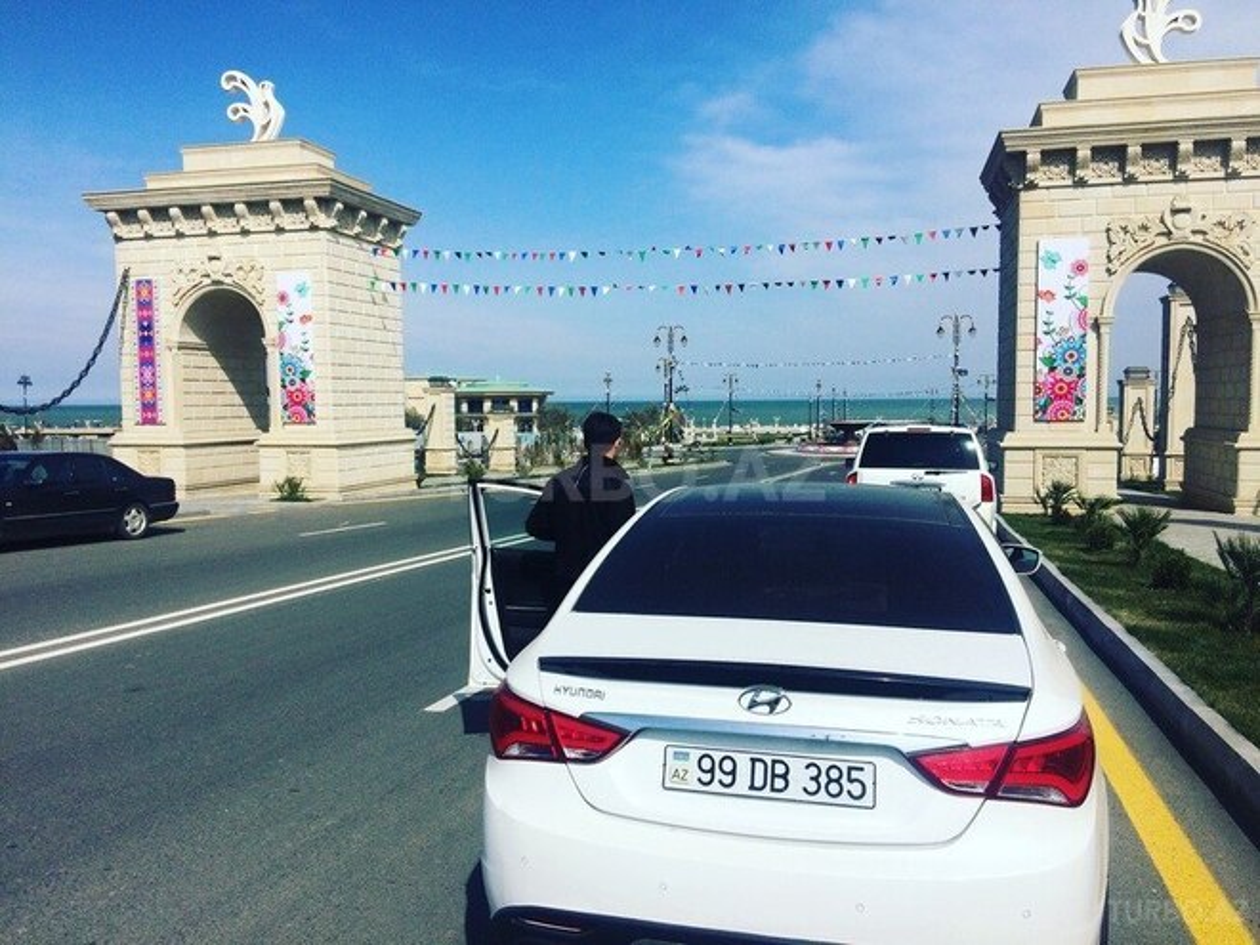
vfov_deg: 48.2
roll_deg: +1.1
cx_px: 630
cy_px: 472
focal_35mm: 29
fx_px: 1056
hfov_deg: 61.7
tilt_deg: -5.7
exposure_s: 1/5882
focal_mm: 4.15
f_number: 2.2
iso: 40
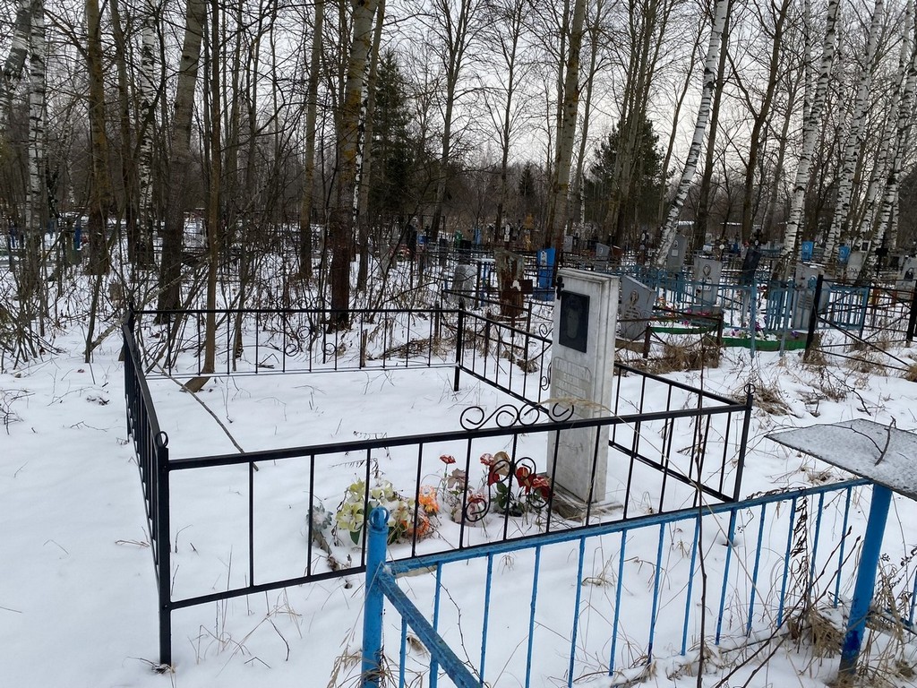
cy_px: 344
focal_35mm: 26
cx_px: 458
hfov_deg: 67.3
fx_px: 689
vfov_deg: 53.1
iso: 32
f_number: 1.8
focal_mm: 4.25
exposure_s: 1/259
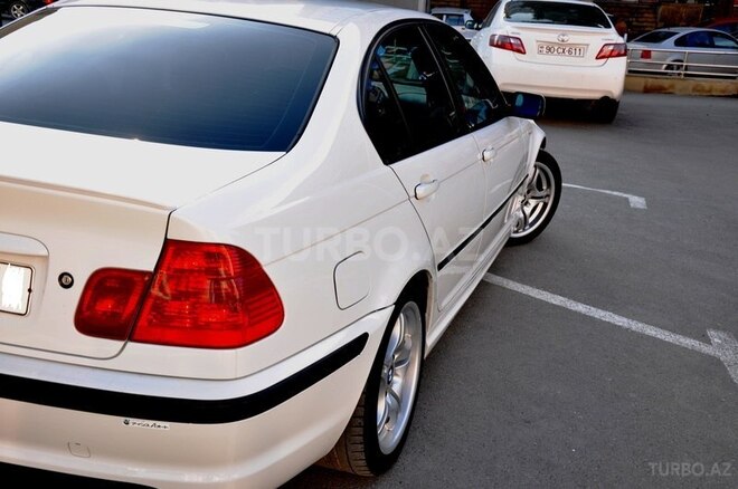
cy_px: 244
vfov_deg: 31.8
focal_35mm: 42
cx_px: 369
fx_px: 860
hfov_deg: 46.5
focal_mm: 28
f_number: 5.6
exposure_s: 1/100
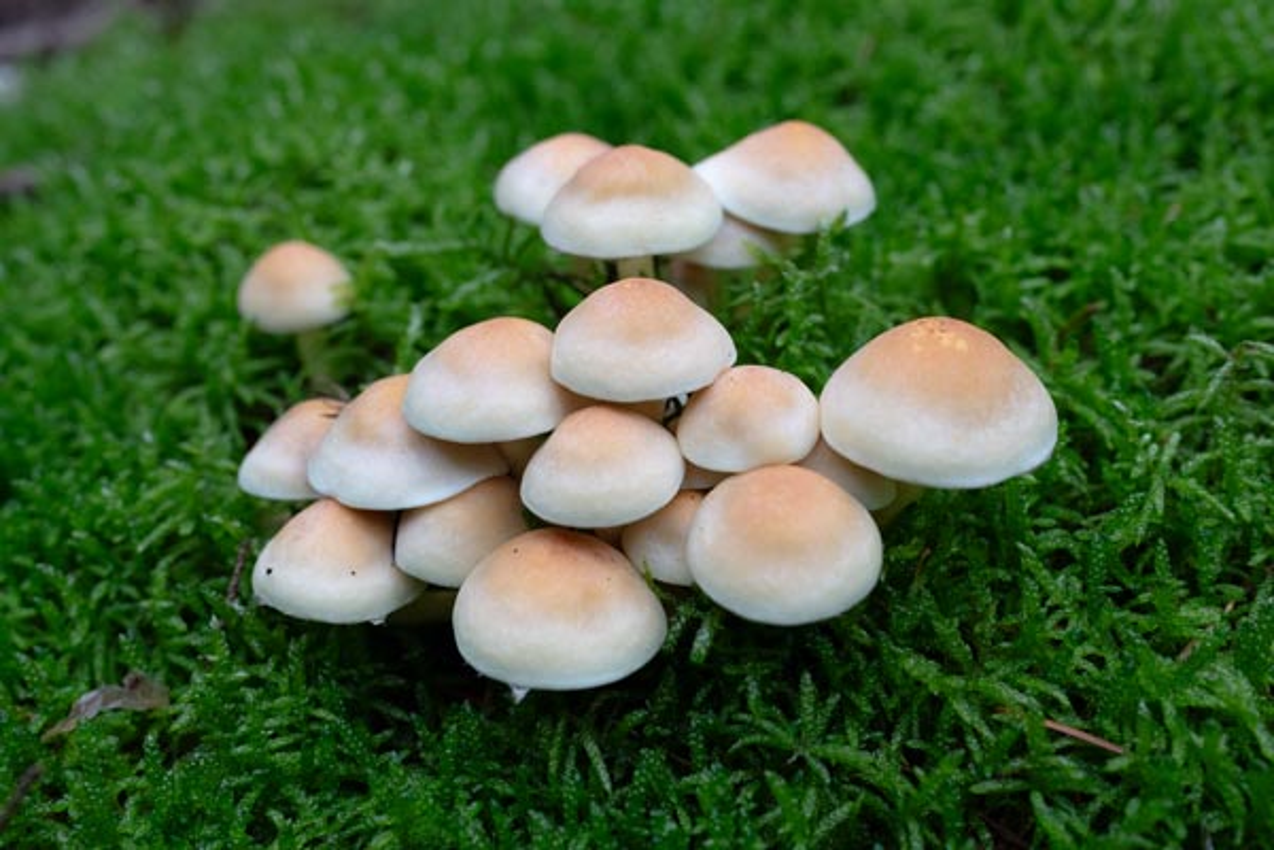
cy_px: 425
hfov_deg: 54.4
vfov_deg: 37.9
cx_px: 637
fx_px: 1239
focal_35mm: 35
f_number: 5.6
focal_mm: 35
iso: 1600
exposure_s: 1/160
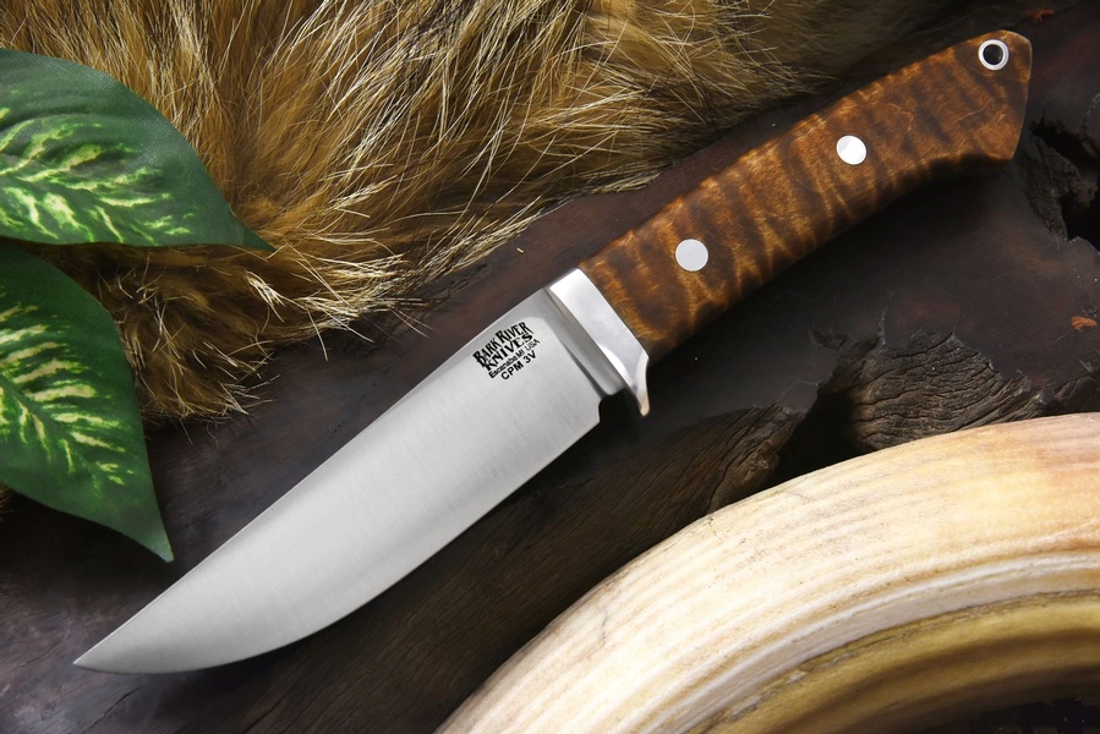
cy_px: 367
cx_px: 550
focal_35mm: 85
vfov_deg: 16.1
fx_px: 2598
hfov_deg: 23.9
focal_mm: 85
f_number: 13
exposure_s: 1/5
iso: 1000
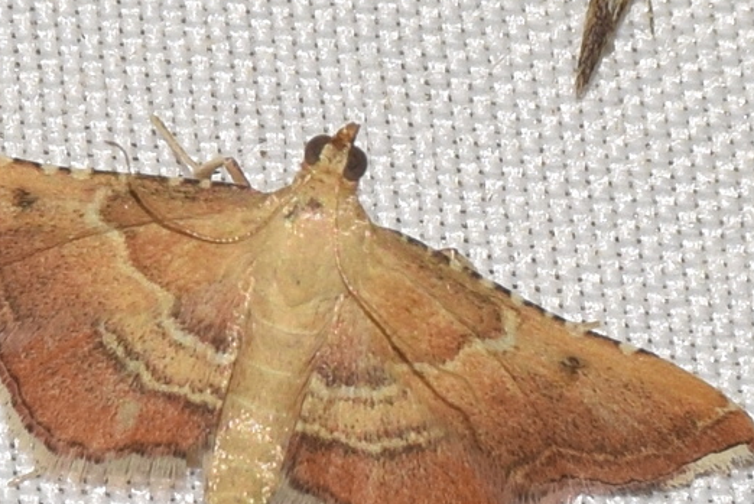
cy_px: 221
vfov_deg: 3.6
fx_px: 8070
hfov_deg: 5.3
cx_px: 254
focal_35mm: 385
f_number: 13
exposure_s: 1/160
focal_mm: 140
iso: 100
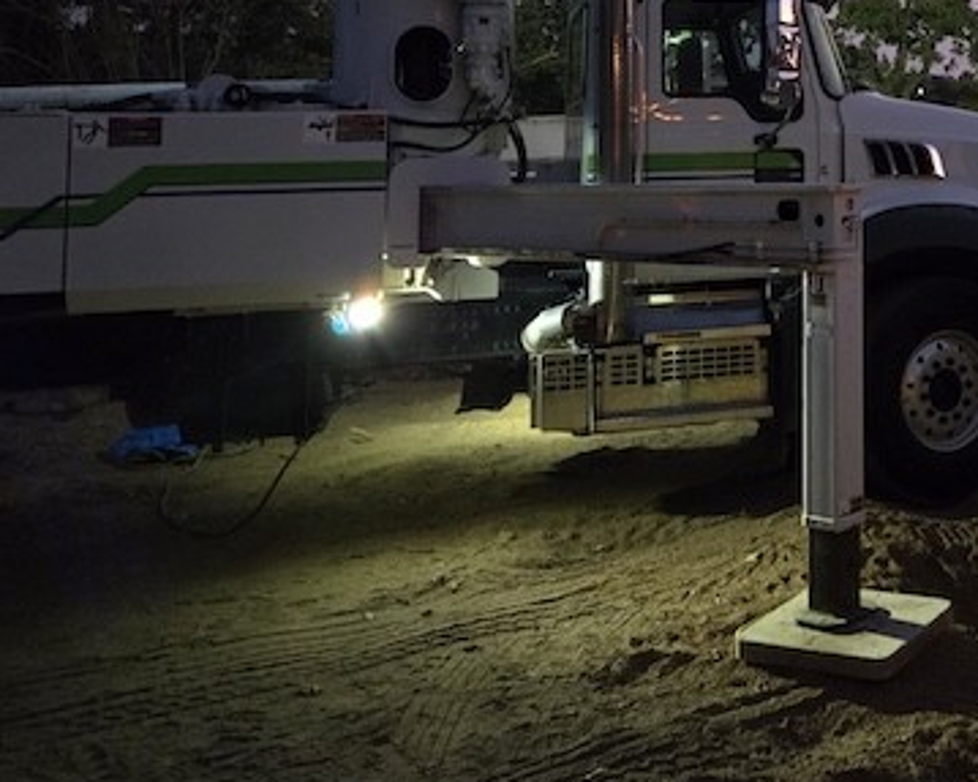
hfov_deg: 34.4
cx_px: 953
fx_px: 1447
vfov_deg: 28.6
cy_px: 25
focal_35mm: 50
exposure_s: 1/60
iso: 1600
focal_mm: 5.4
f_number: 1.8
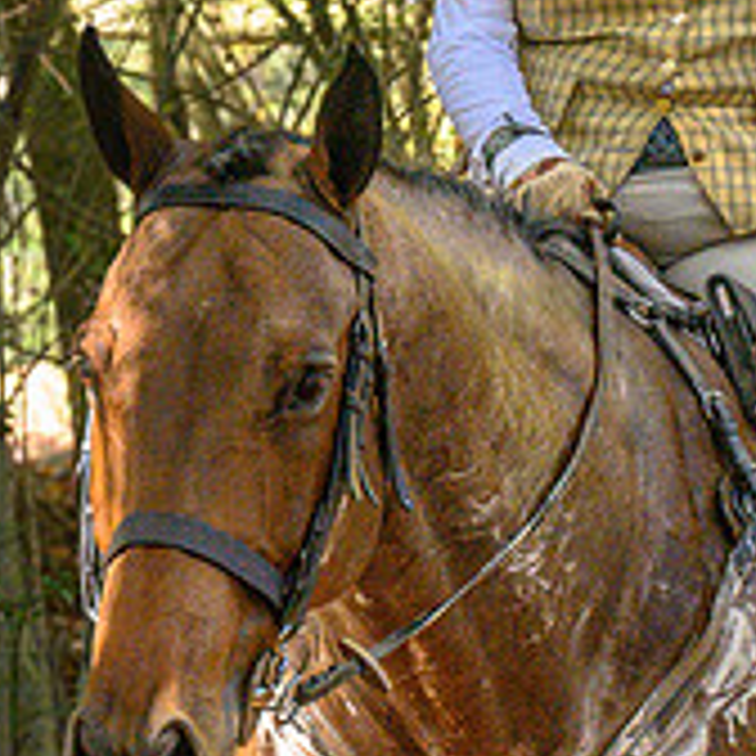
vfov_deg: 4.7
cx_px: 671
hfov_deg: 4.7
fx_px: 9167
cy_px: 275
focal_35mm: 371
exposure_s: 1/320
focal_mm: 98
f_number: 6.3
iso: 7200
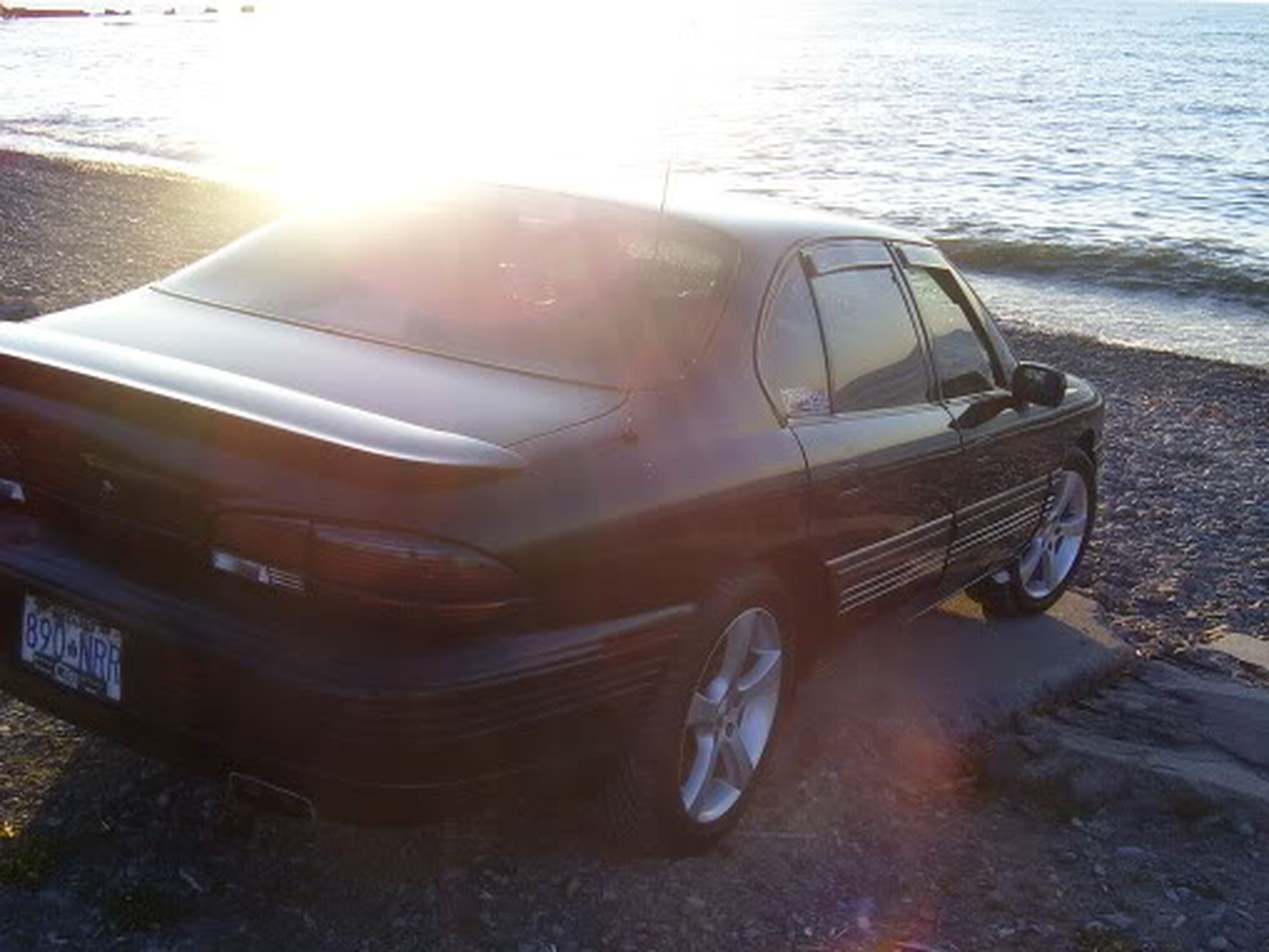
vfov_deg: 33.6
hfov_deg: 43.8
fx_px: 1577
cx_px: 643
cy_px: 422
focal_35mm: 43
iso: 80
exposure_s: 1/180
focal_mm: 5.6
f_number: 4.8
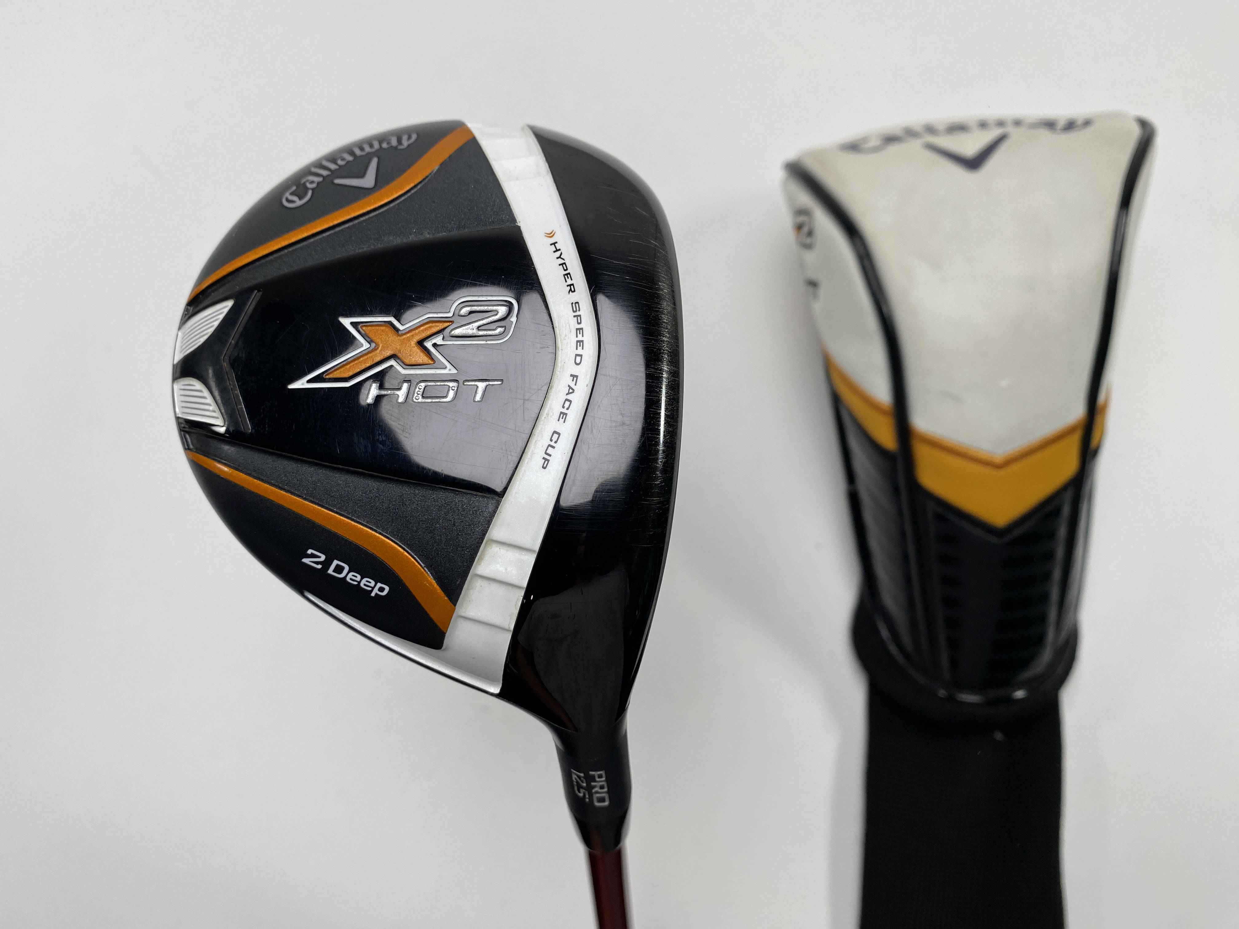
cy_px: 464
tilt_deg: -73.9
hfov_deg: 67.3
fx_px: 931
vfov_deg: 53.1
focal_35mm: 26
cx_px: 620
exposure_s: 1/357
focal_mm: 4.25
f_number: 1.8
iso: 32
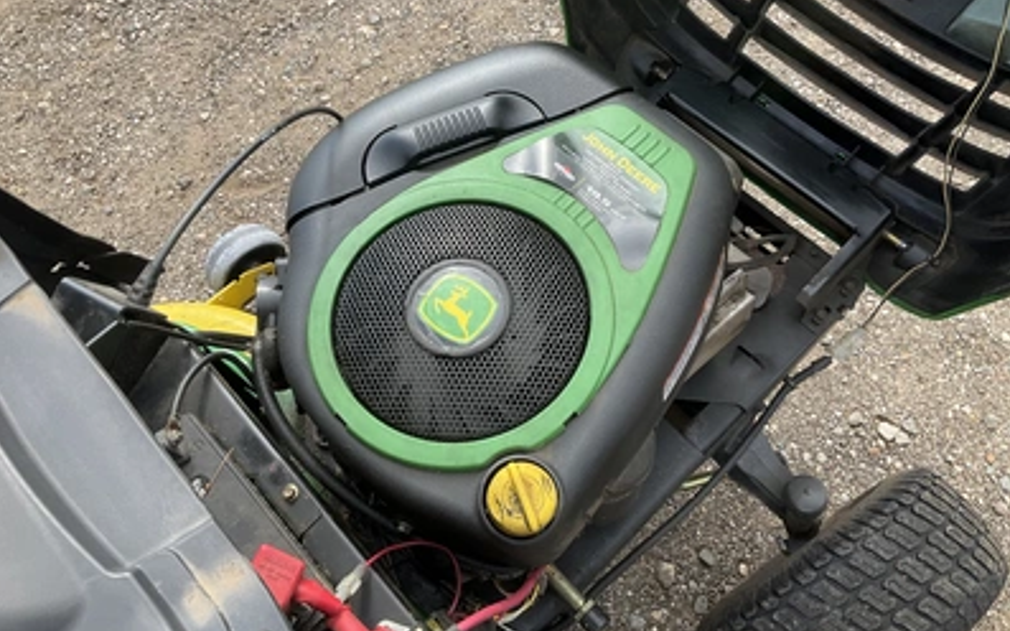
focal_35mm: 31
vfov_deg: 40.5
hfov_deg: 61.2
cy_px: 270
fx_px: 853
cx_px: 504
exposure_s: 1/491
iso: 25
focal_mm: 3
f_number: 1.8
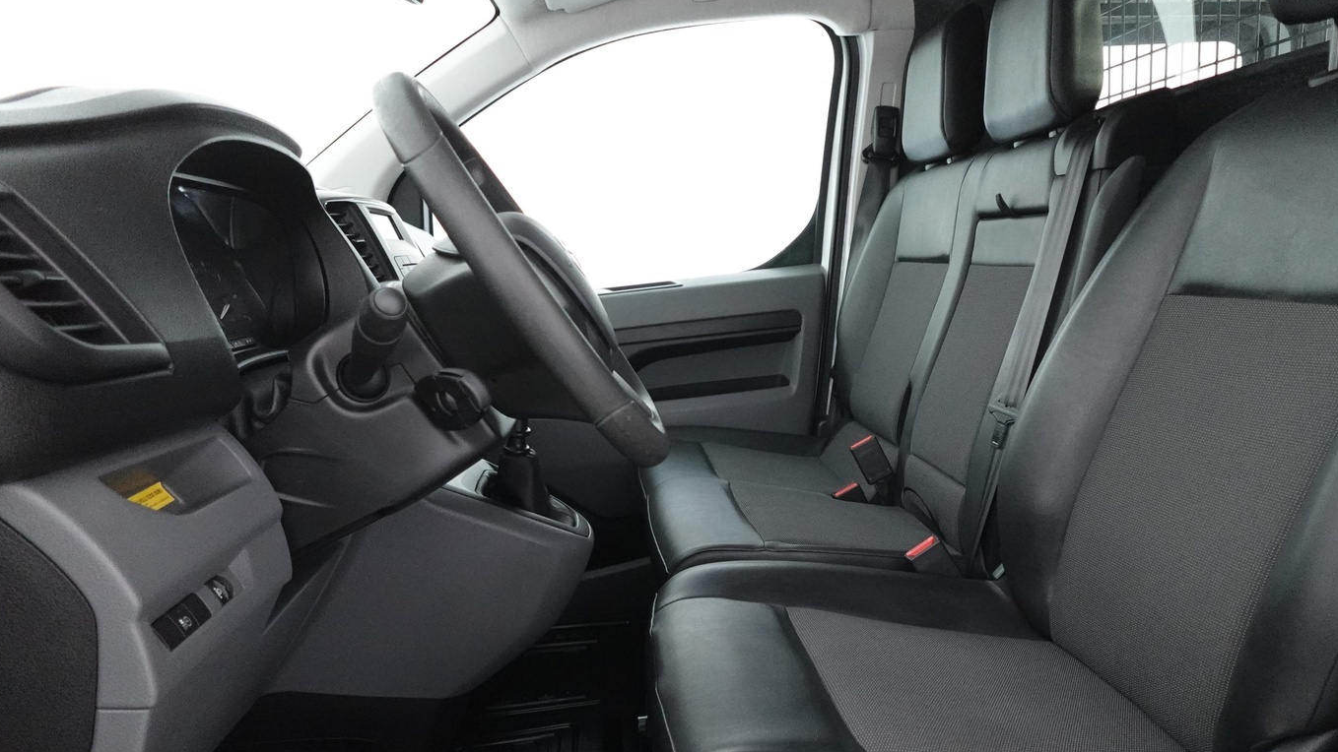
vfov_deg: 45.6
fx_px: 887
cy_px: 473
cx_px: 736
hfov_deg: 73.8
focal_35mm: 25
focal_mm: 7.6
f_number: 2
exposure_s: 1/80
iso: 2500
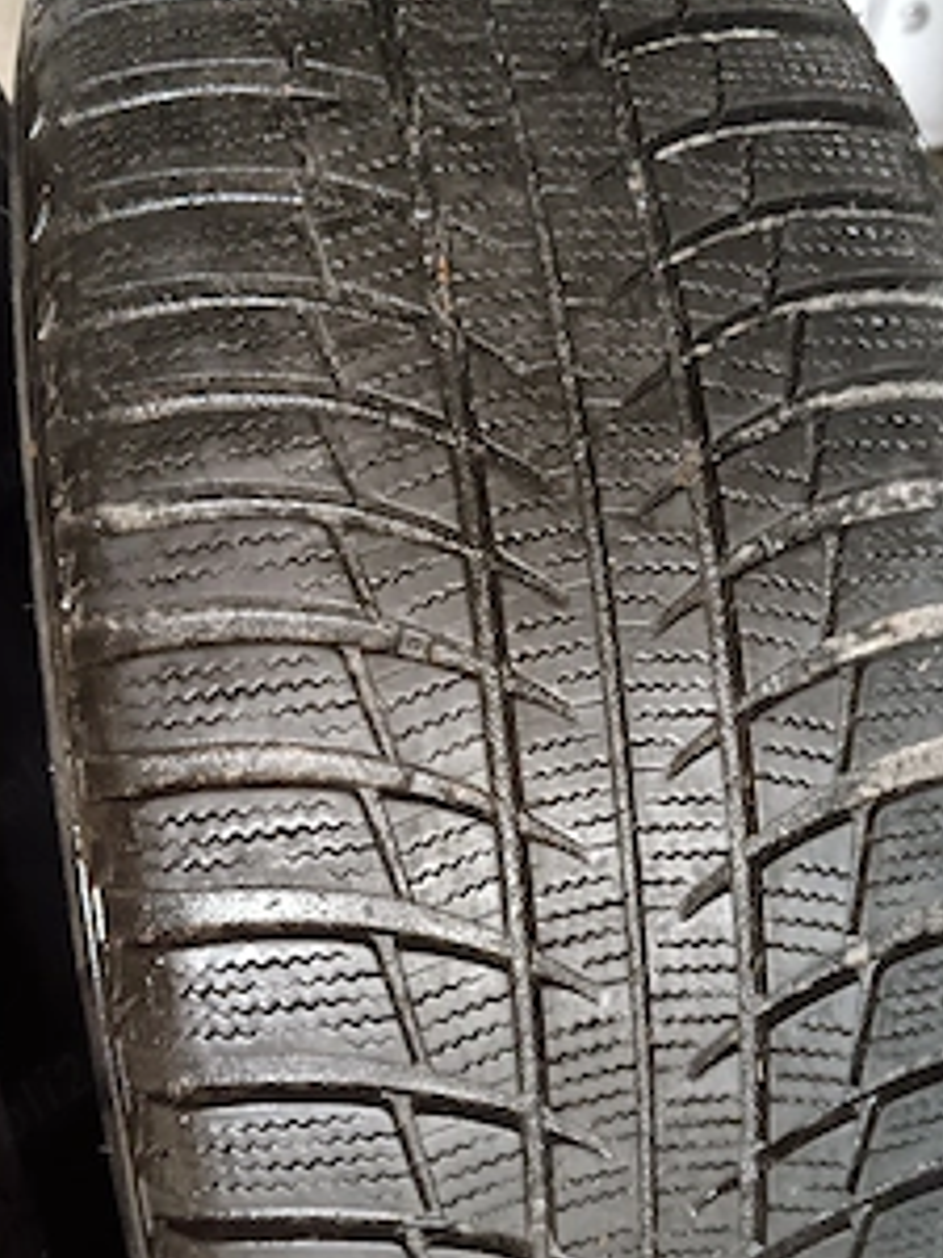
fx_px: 1308
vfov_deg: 50.6
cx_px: 465
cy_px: 814
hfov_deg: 39.7
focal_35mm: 36
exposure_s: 1/60.2
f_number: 1.9
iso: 5594
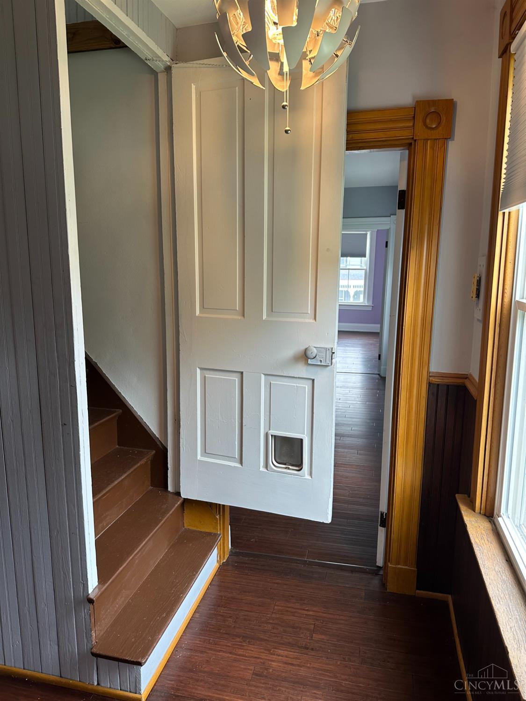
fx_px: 486
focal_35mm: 24
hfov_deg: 56.8
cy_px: 350
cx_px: 263
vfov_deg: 71.6
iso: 125
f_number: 1.78
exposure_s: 1/60
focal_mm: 6.86
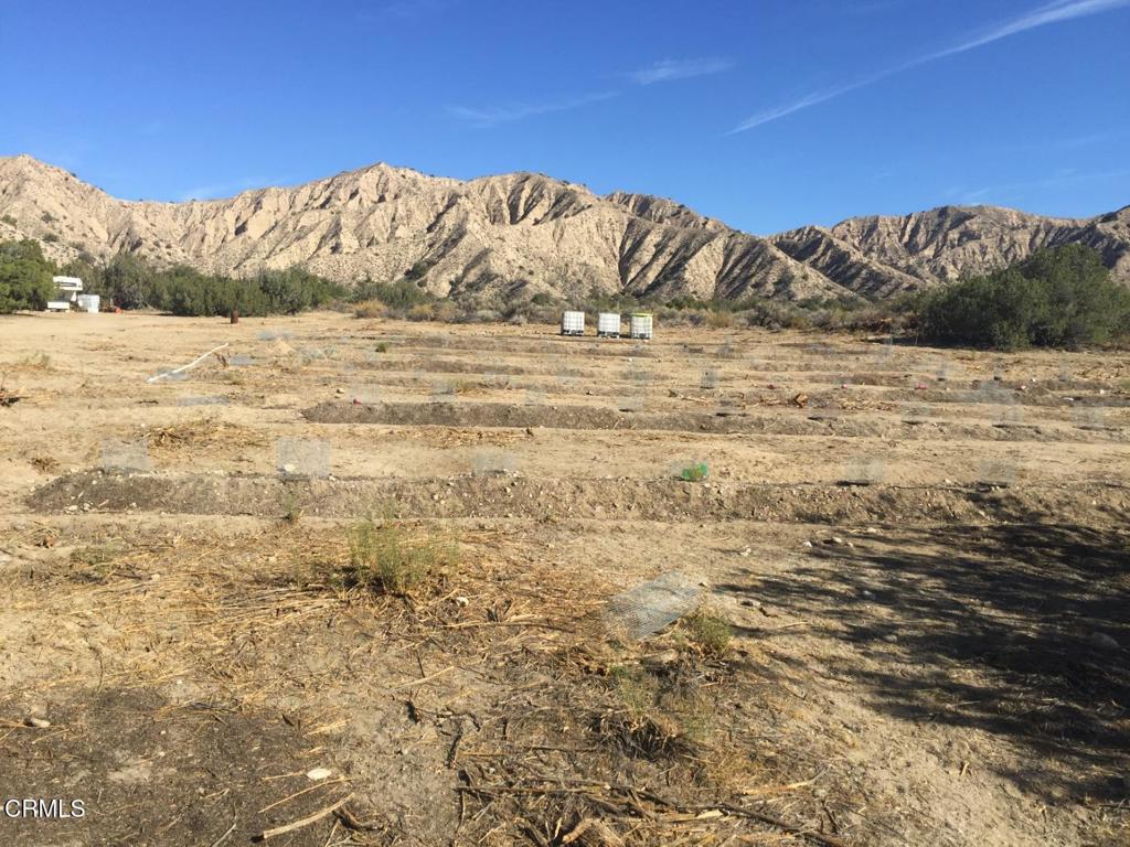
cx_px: 565
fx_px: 947
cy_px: 424
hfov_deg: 61.7
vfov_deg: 48.2
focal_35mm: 29
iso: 32
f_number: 2.2
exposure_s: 1/1883
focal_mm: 4.15
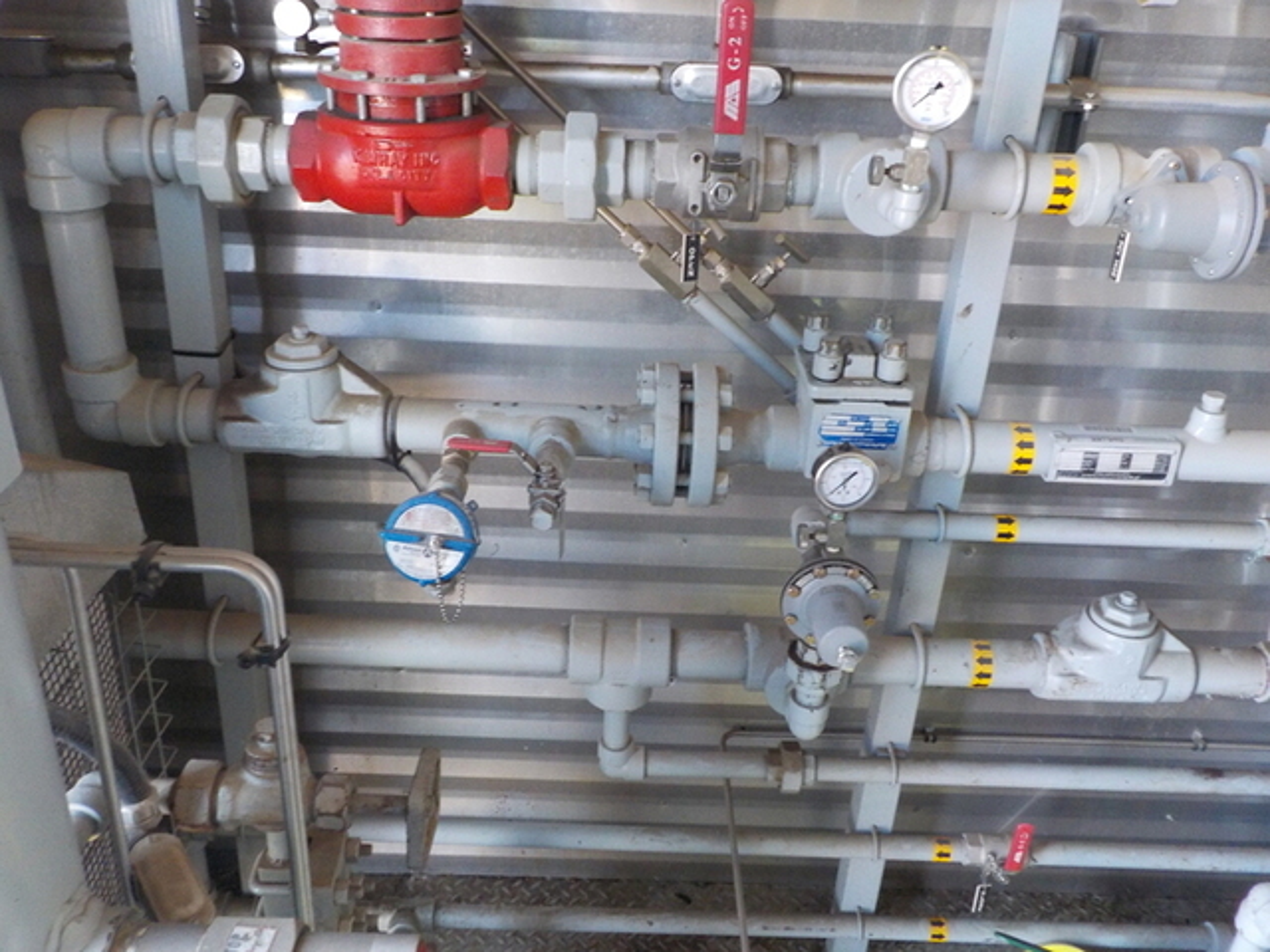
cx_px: 635
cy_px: 476
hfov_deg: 60.0
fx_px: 1101
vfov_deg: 46.8
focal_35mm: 30
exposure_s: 1/25
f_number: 3.3
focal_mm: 4.1
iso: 400
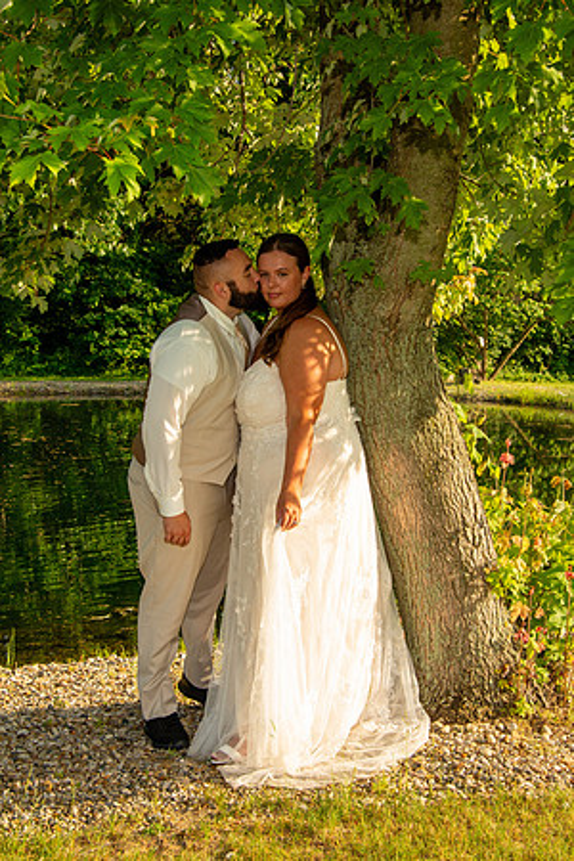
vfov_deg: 31.0
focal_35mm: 65
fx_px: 1554
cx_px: 287
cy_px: 430
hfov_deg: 20.9
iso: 400
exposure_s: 1/125
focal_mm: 65
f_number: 11
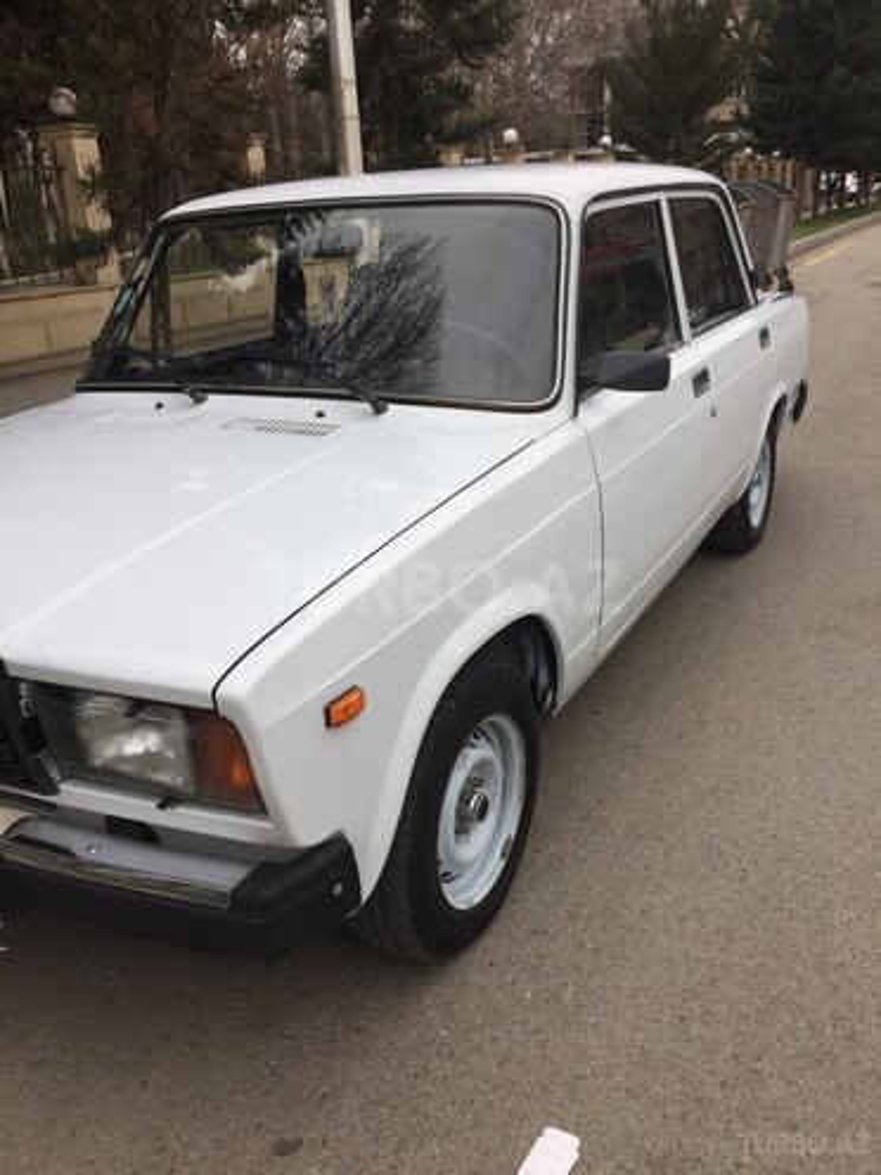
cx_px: 440
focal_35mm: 29
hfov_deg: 48.2
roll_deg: +3.9
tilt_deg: -20.7
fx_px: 984
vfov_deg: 61.7
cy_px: 588
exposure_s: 1/746
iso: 32
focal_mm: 4.15
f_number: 2.2
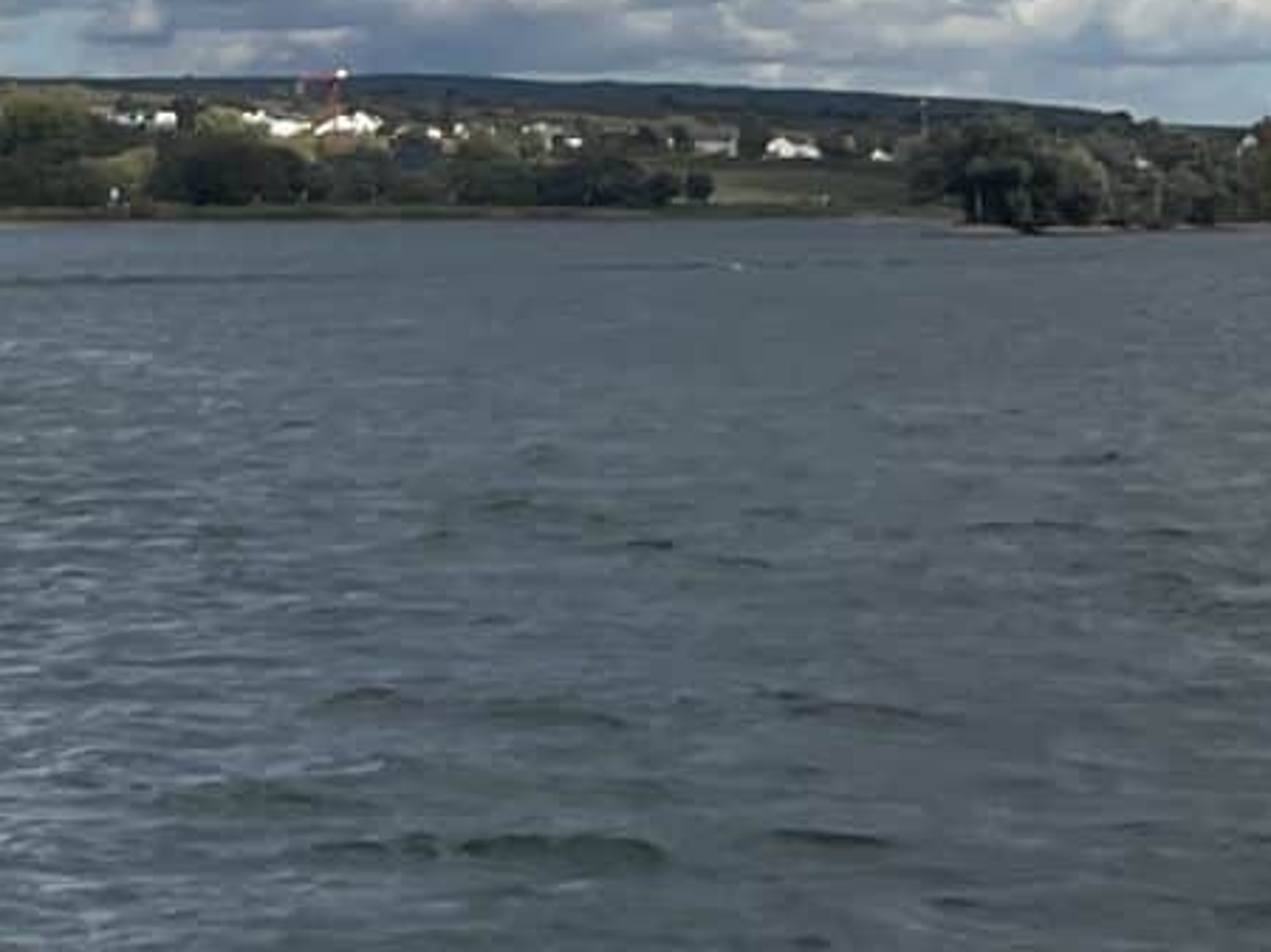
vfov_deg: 9.8
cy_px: -291
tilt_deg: +5.1
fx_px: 5431
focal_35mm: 148
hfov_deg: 11.2
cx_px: -1768
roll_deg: +0.5
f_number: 1.6
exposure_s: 1/5556
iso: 32
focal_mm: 4.2
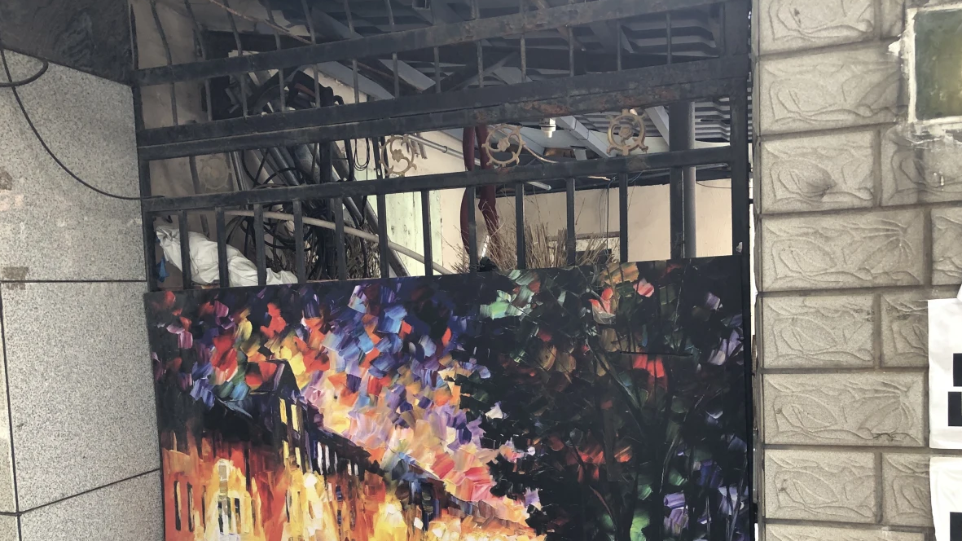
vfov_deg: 37.3
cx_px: 482
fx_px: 791
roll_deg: +2.7
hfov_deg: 62.6
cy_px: 363
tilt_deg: -4.0
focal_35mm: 31
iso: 40
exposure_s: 1/30
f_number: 1.8
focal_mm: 4
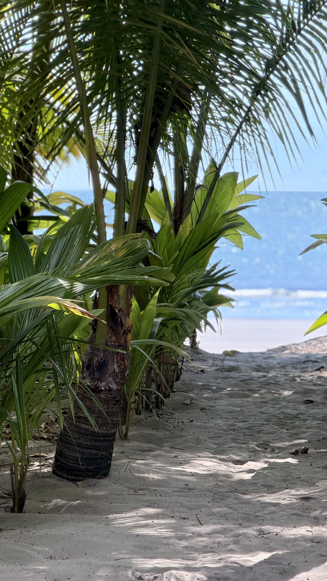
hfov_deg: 8.3
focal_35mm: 146
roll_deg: -0.3
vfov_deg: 14.7
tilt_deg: -2.9
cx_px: 286
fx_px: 2250
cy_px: 290
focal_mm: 16.89
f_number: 2.8
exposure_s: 1/219
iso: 50
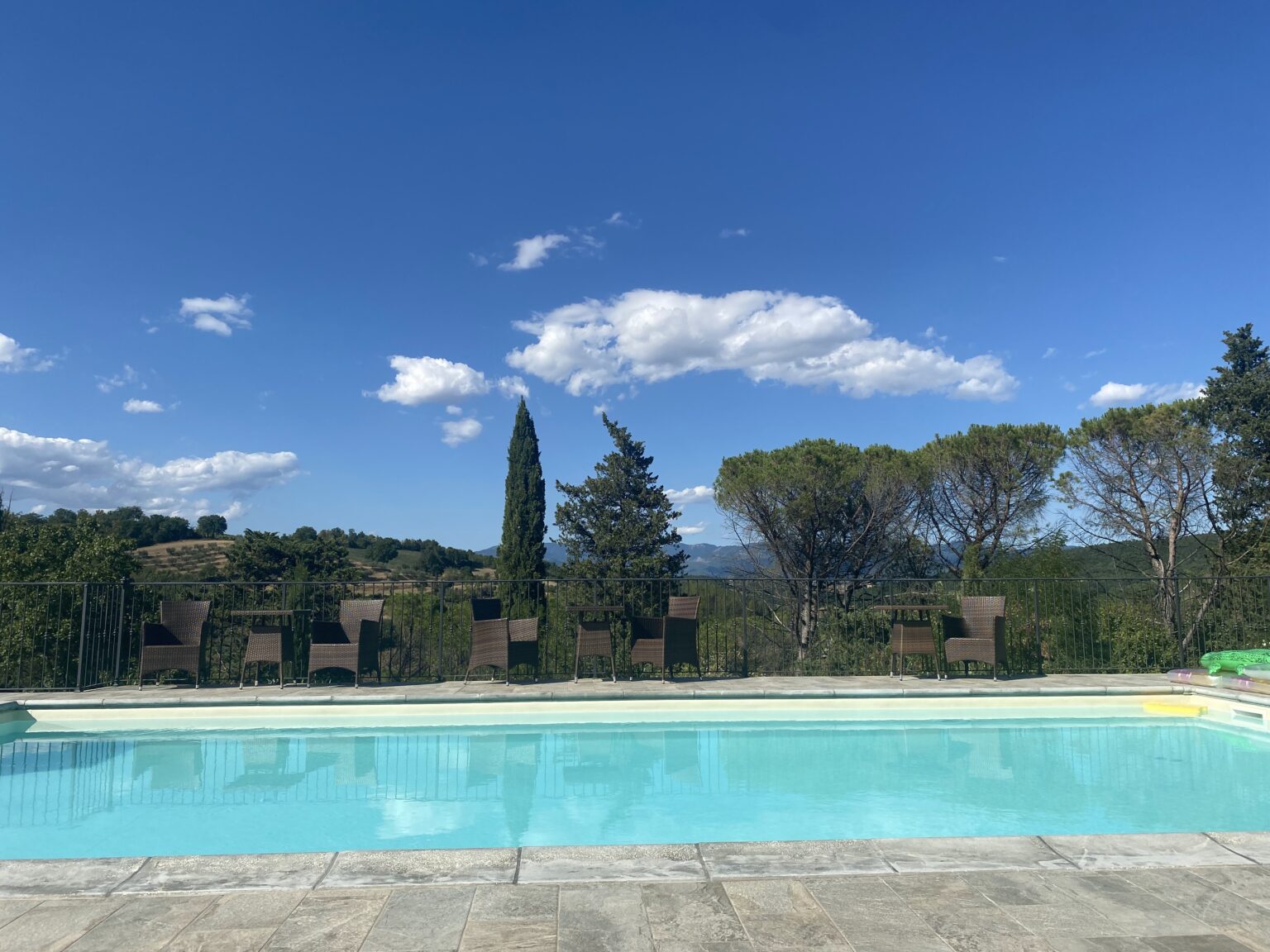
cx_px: 635
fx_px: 954
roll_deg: +0.2
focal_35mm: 26
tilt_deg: +6.4
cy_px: 476
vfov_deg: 53.1
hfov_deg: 67.3
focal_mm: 4.25
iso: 32
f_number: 1.8
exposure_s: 1/4274
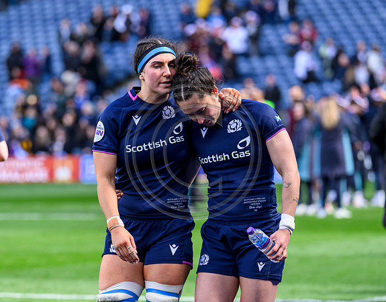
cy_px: 159
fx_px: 3056
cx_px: 191
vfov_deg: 5.7
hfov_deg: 7.2
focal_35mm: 270
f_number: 4
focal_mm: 200
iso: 500
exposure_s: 1/800
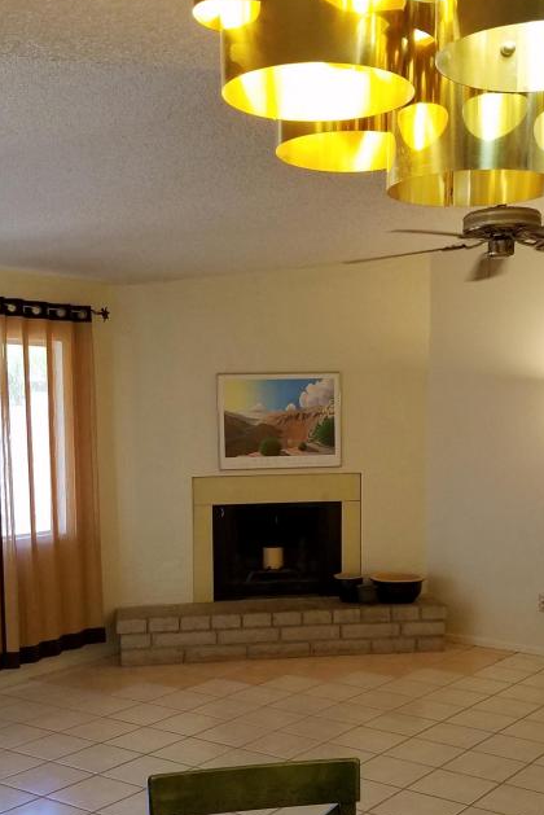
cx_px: 308
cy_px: 478
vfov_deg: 44.3
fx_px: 996
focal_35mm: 44
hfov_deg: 30.5
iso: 200
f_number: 1.7
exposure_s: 1/60
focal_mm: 4.2
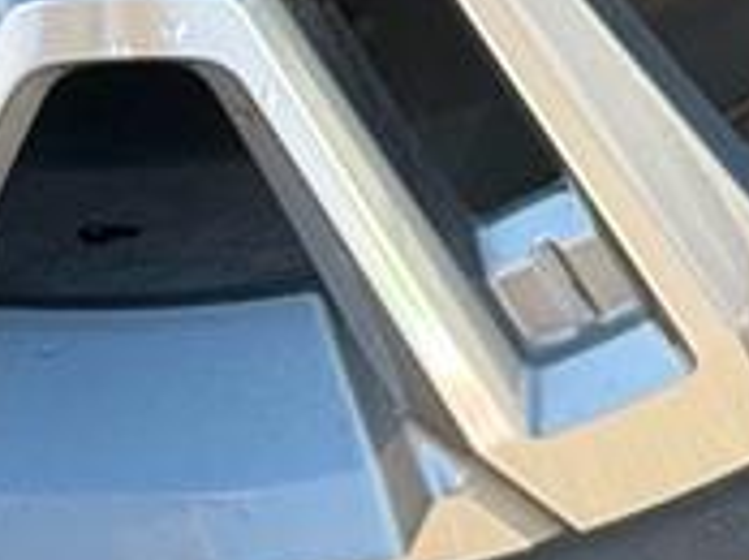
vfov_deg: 5.1
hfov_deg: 7.0
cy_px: -797
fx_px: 6115
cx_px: 112
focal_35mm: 283
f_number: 1.78
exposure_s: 1/306
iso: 80
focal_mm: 6.76
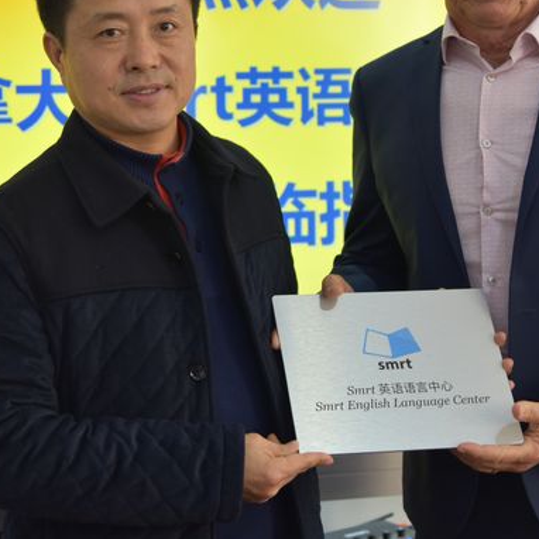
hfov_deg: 19.5
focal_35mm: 89
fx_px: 1568
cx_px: 254
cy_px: 178
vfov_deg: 19.4
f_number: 4
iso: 1250
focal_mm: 50
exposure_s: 1/60
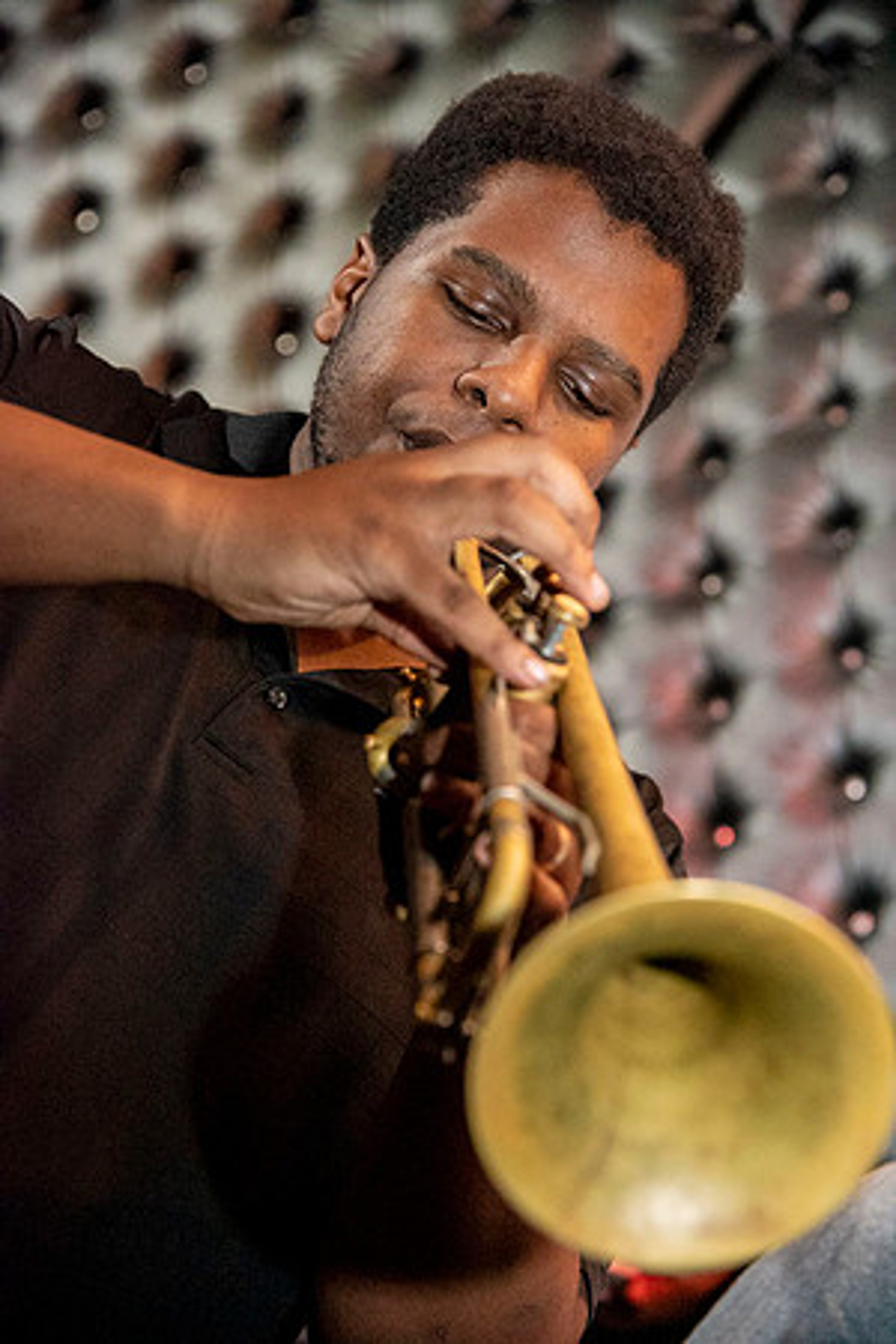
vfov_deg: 27.0
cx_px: 448
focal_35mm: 75
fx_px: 2800
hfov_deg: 18.2
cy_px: 672
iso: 6400
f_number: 4
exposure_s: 1/200
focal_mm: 75
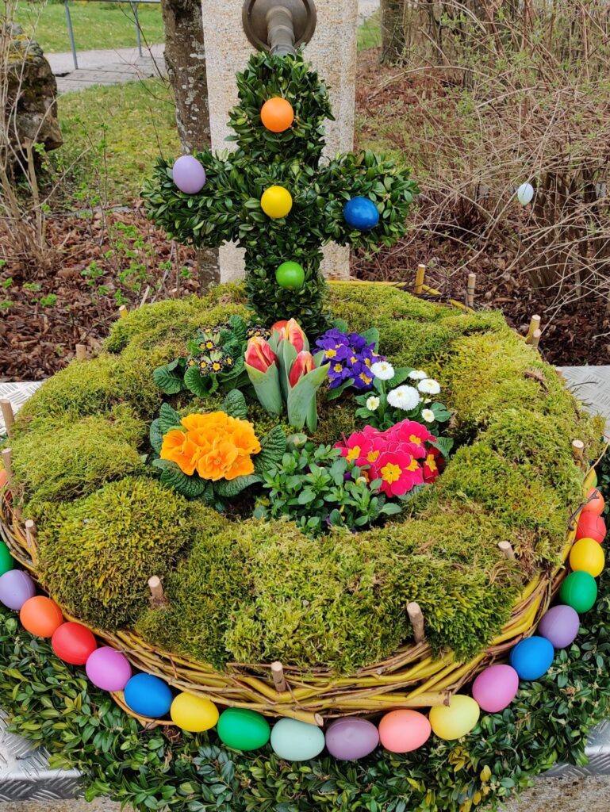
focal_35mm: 27
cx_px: 305
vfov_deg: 65.3
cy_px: 406
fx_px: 634
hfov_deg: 51.4
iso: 100
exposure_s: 1/828
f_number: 1.65
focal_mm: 4.75
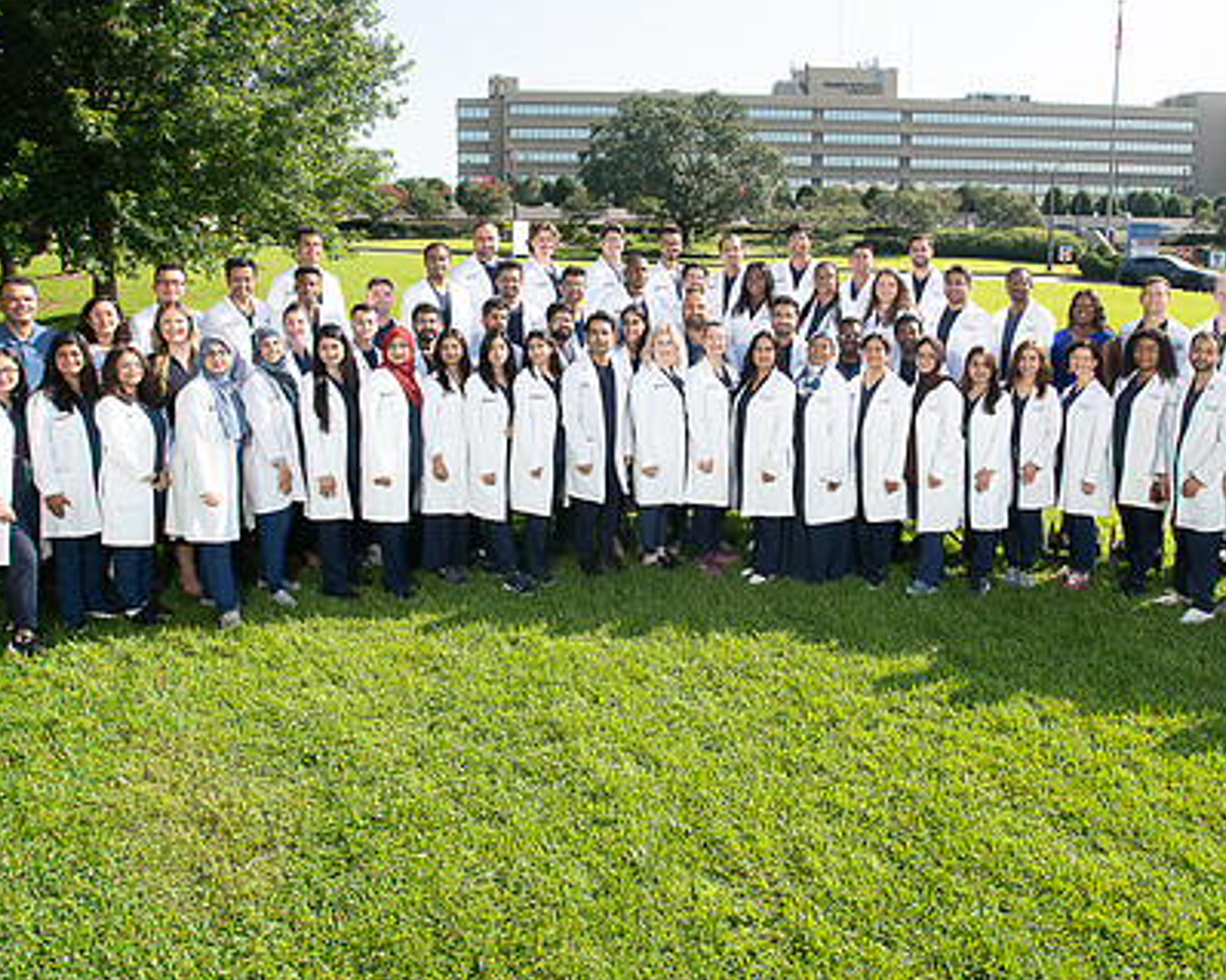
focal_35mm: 27
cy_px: 396
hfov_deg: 63.8
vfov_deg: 52.8
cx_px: 699
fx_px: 979
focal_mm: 17
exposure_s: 1/250
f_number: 10
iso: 400
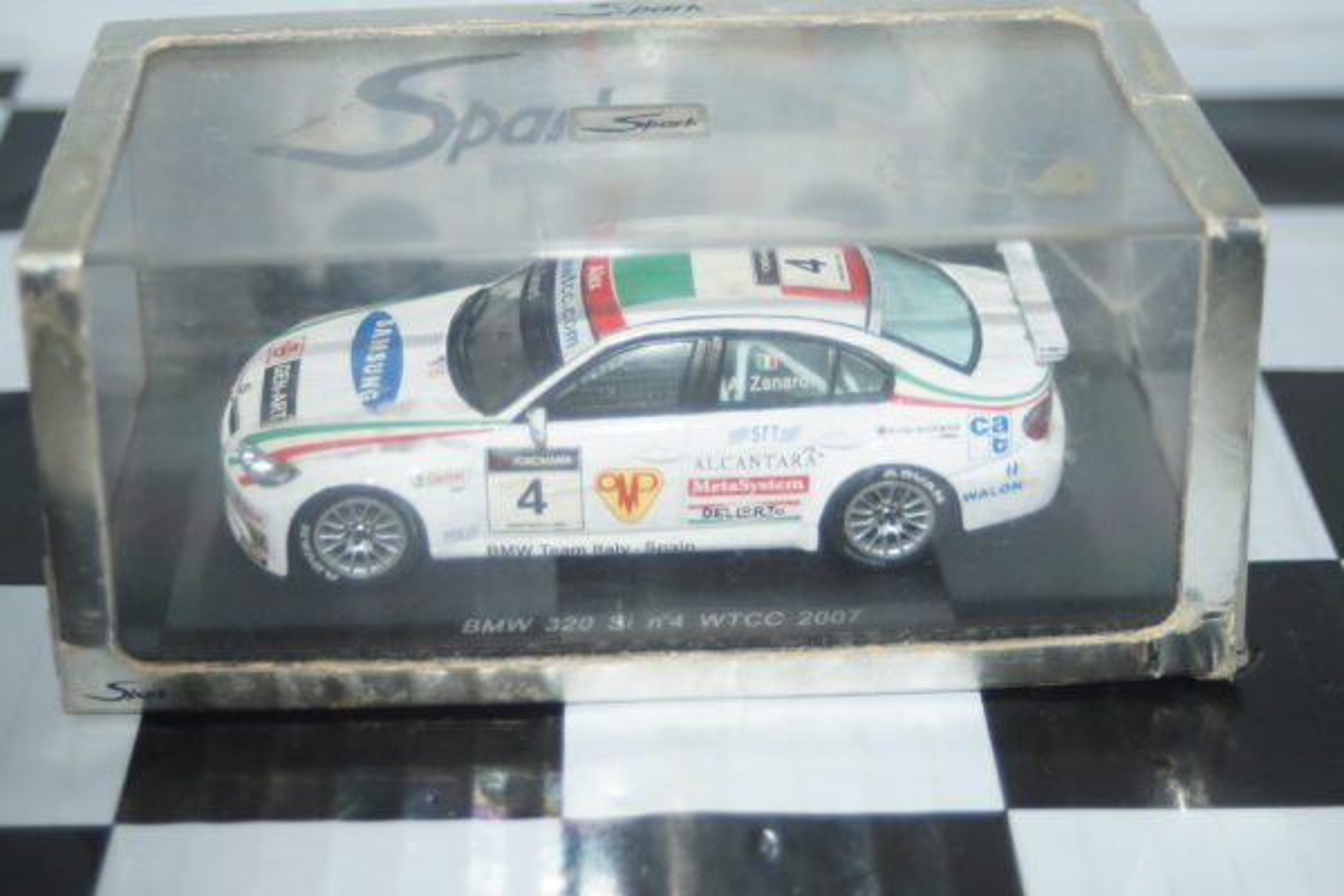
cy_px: 448
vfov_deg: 18.2
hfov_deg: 27.0
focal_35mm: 75
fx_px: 2800
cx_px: 672
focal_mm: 50
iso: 200
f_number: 4.5
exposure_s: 1/100
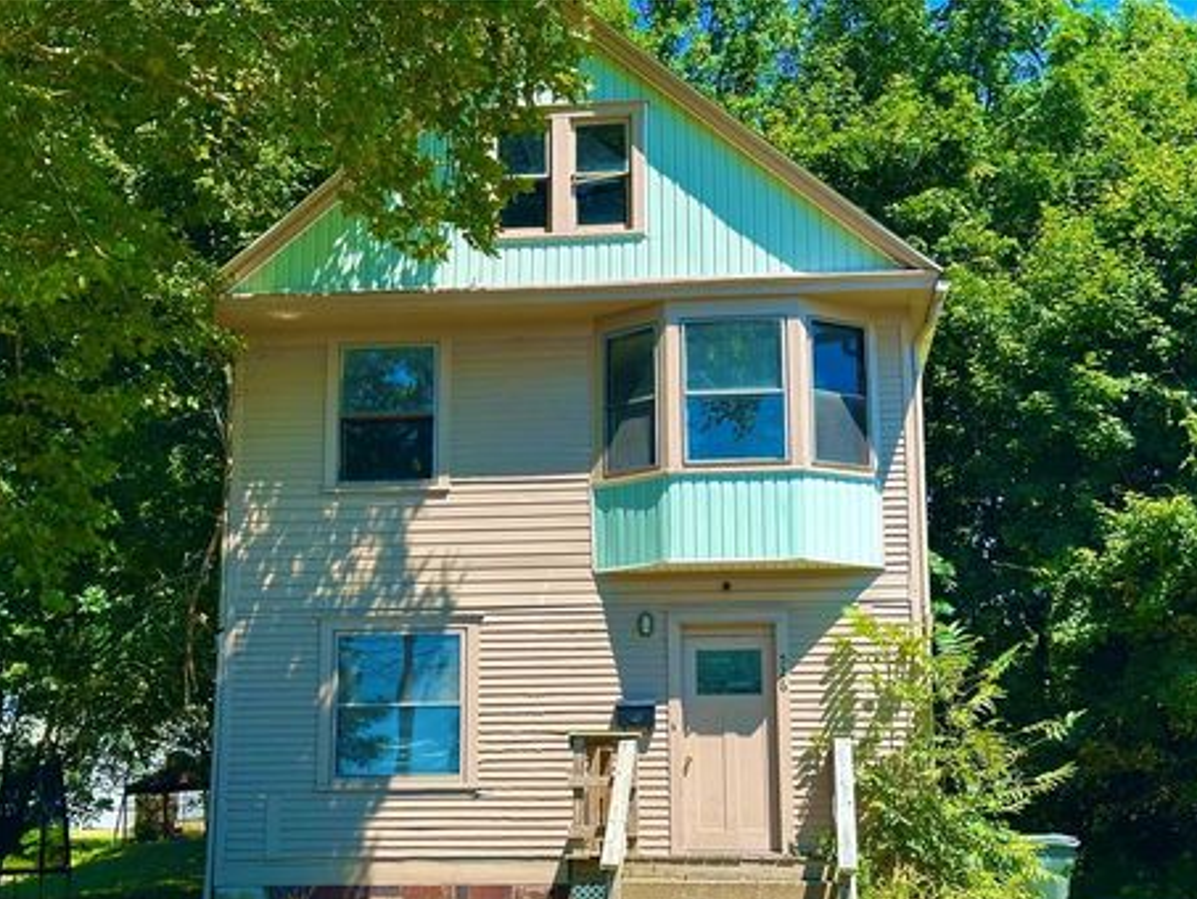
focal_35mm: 53
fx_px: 1833
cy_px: 493
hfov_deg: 36.2
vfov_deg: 27.5
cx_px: 571
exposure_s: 1/1916
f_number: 1.78
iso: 64
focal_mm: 6.86
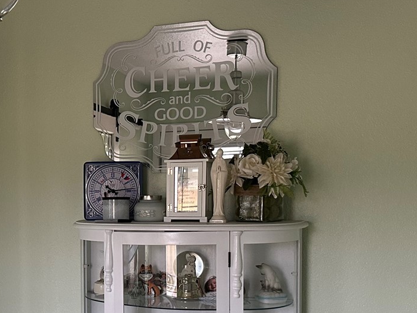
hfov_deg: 34.0
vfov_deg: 26.1
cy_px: 246
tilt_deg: -4.9
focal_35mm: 55
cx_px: 93
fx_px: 663
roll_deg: +0.2
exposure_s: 1/60
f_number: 1.78
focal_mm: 6.86
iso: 400
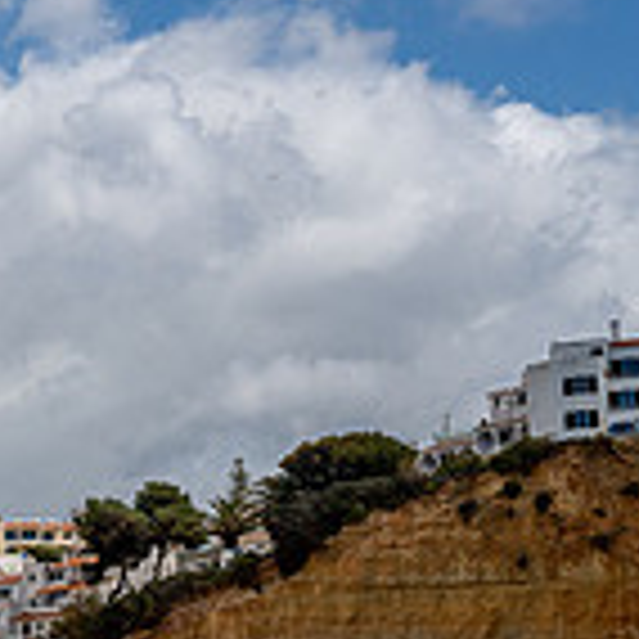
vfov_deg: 14.3
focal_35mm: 121
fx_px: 2527
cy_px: 532
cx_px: -648
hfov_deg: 12.6
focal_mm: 34.3
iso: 100
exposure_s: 1/1250
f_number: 8
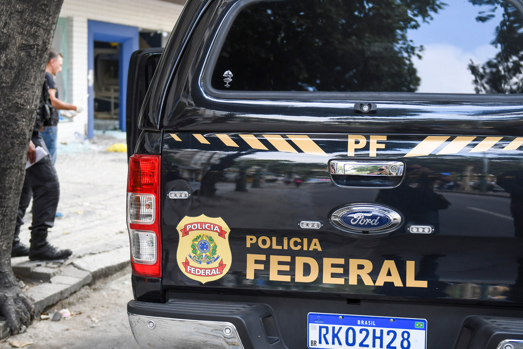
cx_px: 262
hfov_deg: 36.9
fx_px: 784
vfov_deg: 25.1
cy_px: 174
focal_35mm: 54
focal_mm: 36
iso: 800
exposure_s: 1/800
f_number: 2.8
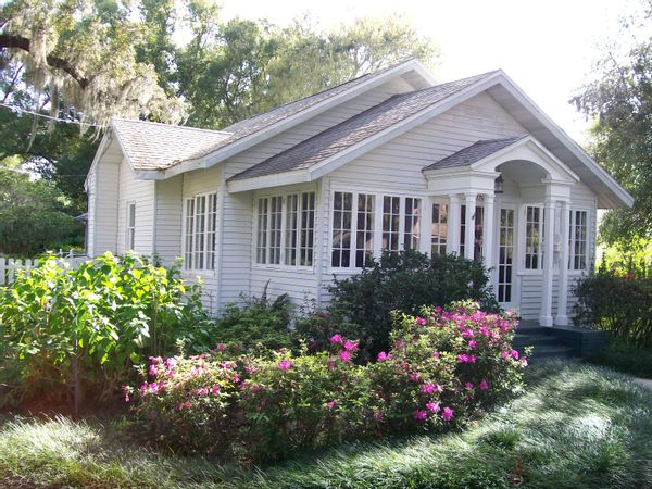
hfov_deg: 51.4
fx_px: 678
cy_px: 244
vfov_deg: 39.7
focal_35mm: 36
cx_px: 326
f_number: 2.7
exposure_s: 1/174
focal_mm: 6
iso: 80
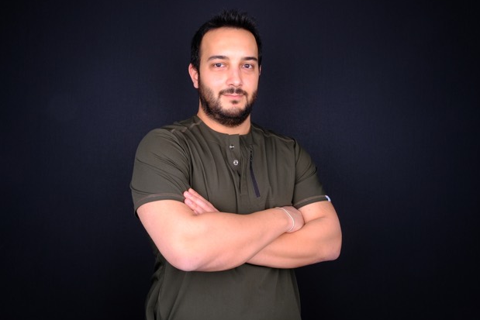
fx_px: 400
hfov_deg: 61.9
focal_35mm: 30
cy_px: 162
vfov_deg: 43.6
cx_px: 235
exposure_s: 1/125
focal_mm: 19.2
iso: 200
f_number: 10
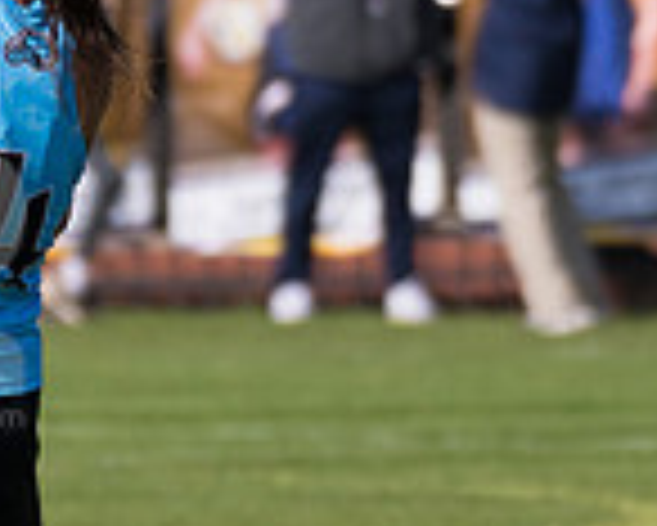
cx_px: -112
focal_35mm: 1507
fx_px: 29323
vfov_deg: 1.0
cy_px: 274
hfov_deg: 1.3
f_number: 5.6
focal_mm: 270
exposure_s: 1/2000
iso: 320
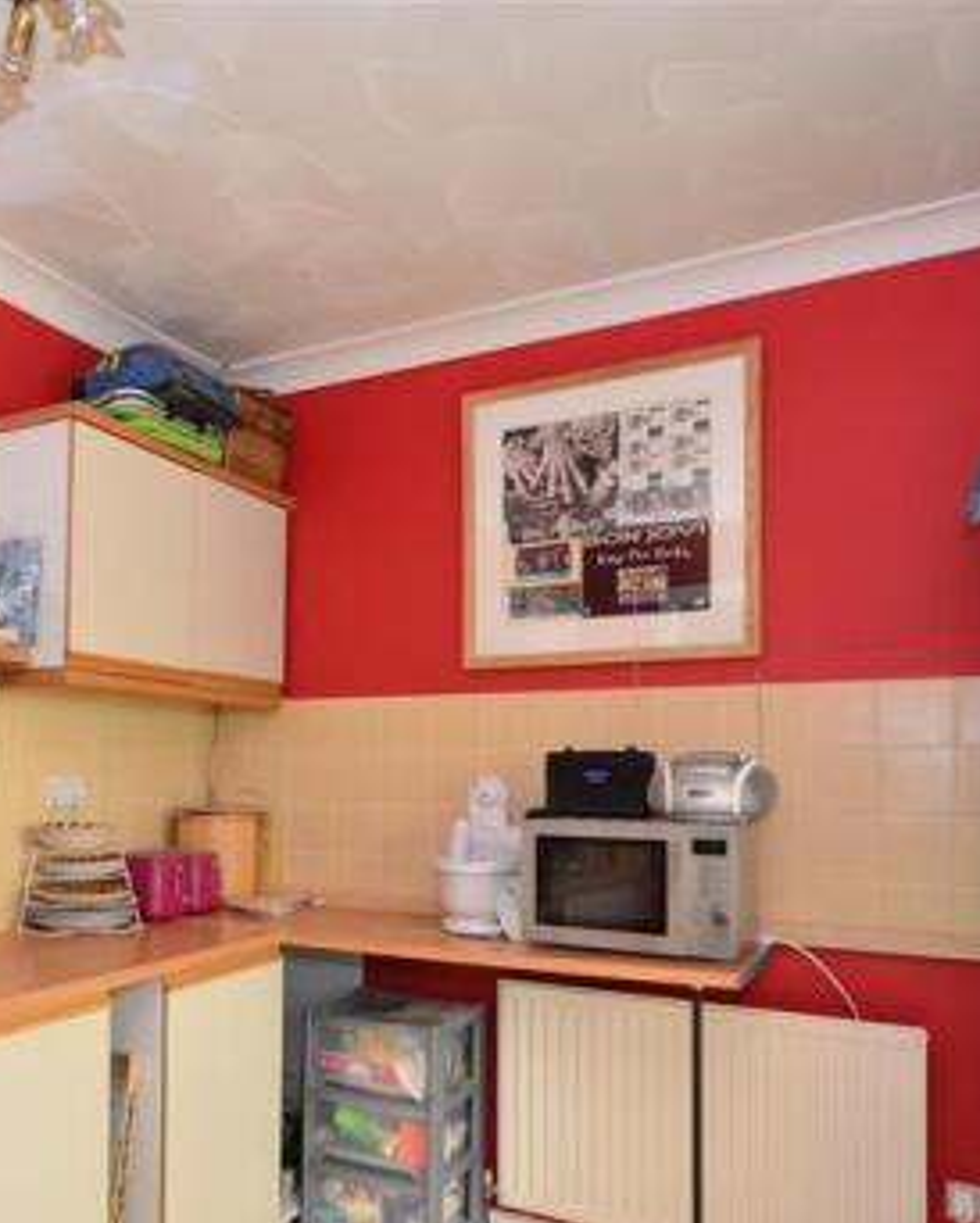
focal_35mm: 27
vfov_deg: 63.0
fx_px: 978
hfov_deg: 49.8
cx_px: 182
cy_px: 778
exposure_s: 1/40
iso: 400
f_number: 5.6
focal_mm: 10
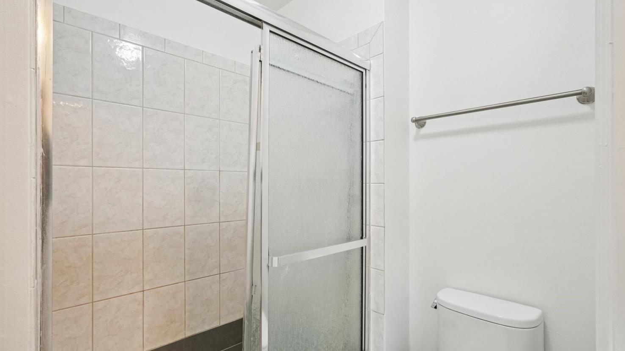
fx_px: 282
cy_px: 188
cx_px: 305
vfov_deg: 63.9
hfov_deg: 95.9
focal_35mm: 17
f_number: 8
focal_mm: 10
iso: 800
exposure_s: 1/6
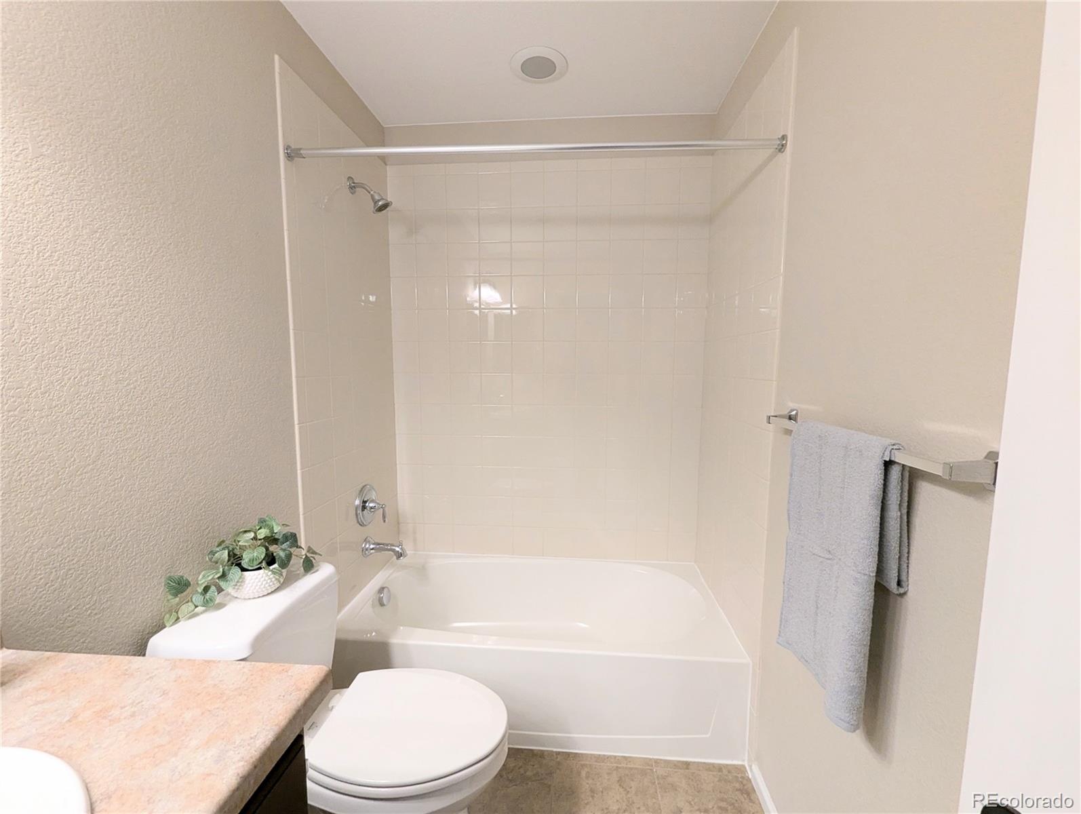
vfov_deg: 90.1
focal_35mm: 13
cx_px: 540
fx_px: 407
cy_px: 407
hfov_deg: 106.1
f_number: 2.2
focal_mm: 1.95
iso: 115
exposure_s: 1/40
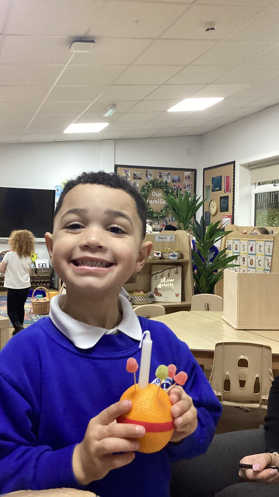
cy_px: 249
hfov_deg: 34.6
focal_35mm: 34
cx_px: 119
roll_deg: -0.6
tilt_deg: -2.5
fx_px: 447
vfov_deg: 58.0
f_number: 2.4
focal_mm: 3.3
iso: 200
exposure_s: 1/50
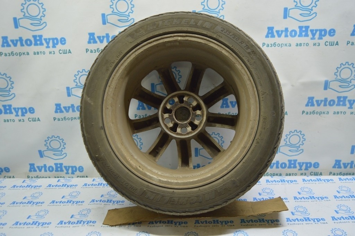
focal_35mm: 30
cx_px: 178
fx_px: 296
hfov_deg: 62.0
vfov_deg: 43.5
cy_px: 118
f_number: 3.5
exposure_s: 1/50
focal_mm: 20
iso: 400
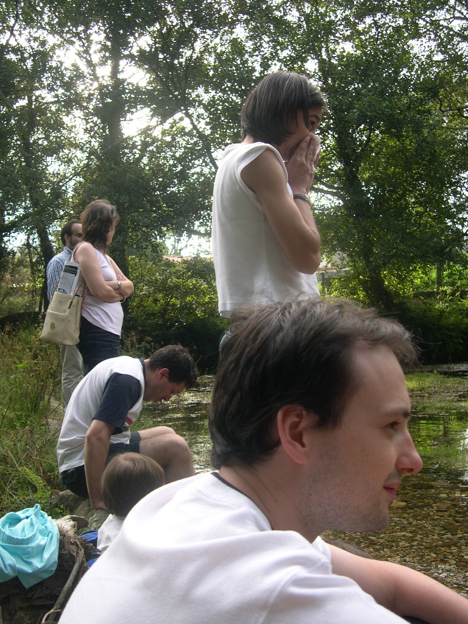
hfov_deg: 37.7
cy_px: 312
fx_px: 685
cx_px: 234
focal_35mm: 38
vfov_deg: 49.0
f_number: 2.8
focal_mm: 8
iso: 100
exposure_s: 1/174
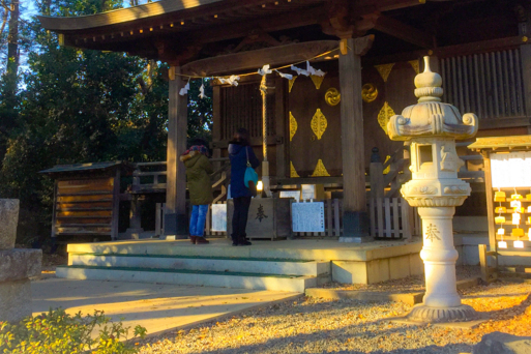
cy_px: 60
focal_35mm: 47
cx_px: 309
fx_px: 693
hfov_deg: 41.8
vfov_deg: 27.9
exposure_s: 1/353
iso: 32
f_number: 2.2
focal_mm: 4.15
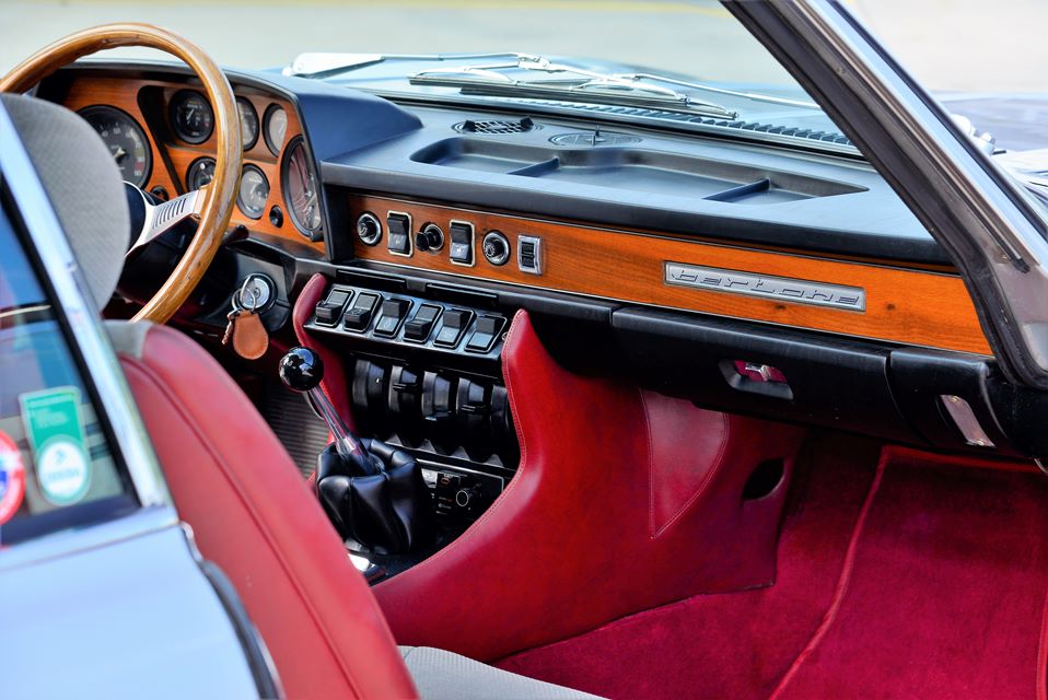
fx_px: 3495
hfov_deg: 17.1
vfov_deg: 11.4
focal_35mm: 120
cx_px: 524
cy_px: 350
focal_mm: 120
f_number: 8
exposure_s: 1/160
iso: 320
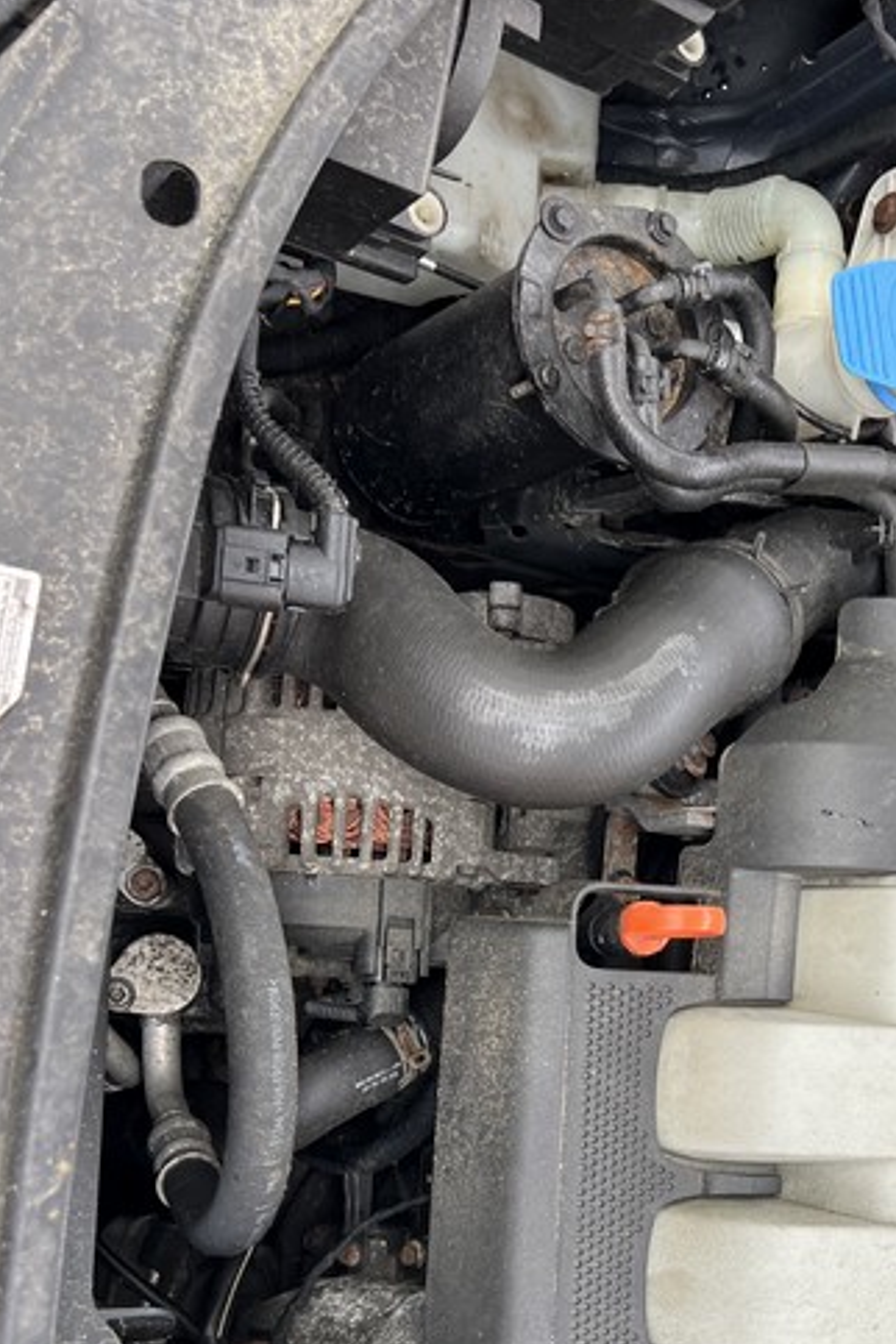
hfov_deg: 30.5
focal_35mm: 43
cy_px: 957
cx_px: 701
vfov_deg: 44.4
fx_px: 1605
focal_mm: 5.7
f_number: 1.5
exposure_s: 1/121
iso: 80
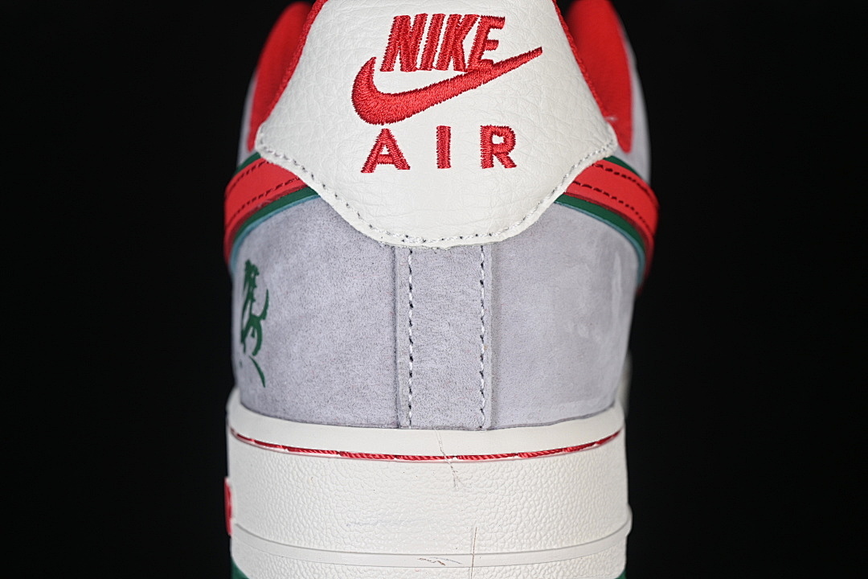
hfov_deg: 27.0
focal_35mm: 75
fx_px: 1808
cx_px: 434
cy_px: 290
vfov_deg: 18.2
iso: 160
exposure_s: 1/80
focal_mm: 50
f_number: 7.1
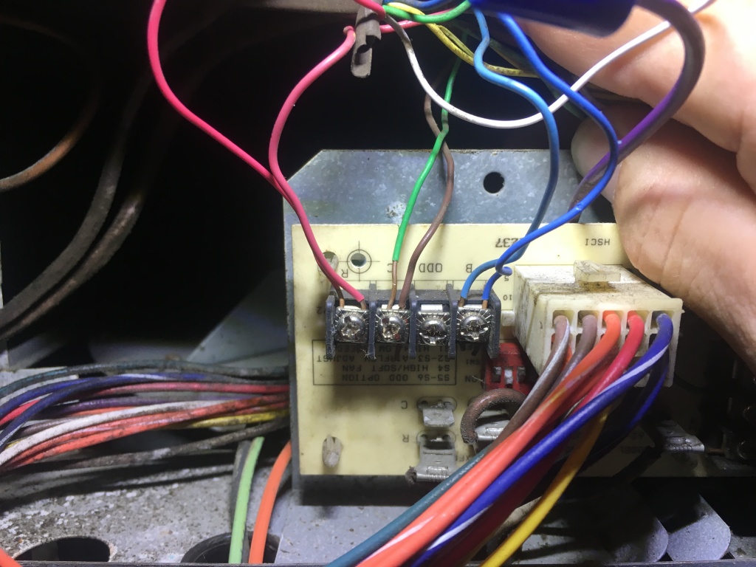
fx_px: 633
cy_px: 284
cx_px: 378
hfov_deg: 61.7
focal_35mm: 29
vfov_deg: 48.2
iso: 25
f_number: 2.2
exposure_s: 1/30
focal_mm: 4.15
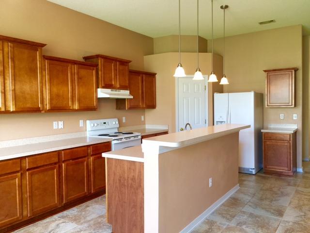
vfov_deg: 48.2
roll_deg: +1.0
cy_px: 116
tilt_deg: -2.2
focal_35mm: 29
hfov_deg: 61.7
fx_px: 260
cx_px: 155
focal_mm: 4.15
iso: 25
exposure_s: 1/30
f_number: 2.2
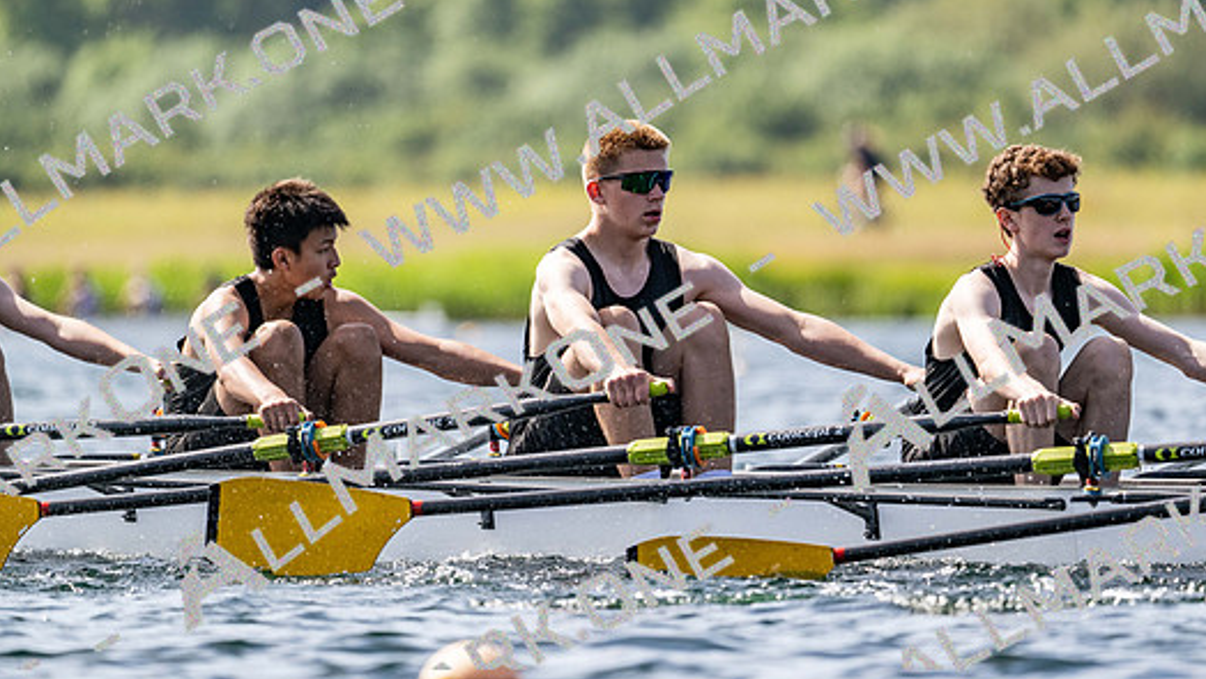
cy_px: 275
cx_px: 644
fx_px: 14841
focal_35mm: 464
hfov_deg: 4.7
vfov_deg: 2.6
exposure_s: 1/2500
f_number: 4.5
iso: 280
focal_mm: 400
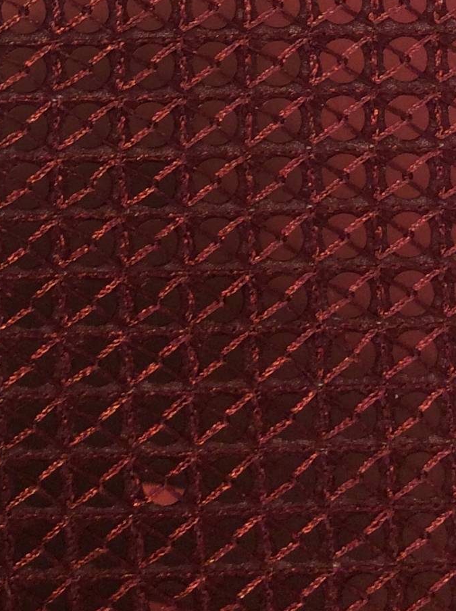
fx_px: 1603
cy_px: -99
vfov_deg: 20.3
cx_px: 219
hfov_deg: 16.2
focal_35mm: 91
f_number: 2.4
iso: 64
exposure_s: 1/24
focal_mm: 3.3
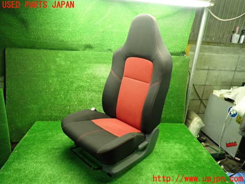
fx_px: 177
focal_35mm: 25
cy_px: 92
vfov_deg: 54.9
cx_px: 122
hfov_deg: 69.4
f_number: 2
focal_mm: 4.5
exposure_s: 1/30
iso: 400
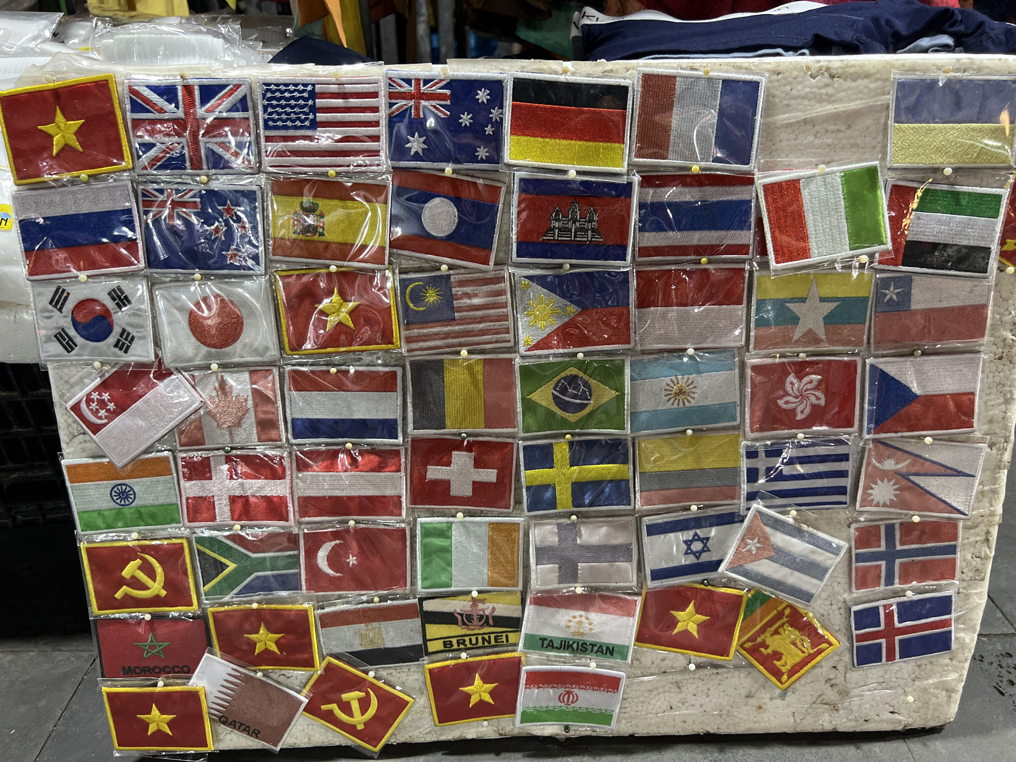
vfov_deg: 53.1
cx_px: 508
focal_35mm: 26
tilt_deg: -27.3
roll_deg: +0.4
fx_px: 763
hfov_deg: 67.3
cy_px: 381
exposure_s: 1/50
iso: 320
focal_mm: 5.7
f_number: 1.5
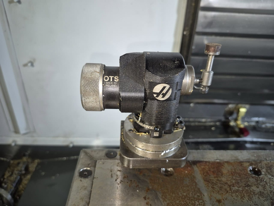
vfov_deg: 58.9
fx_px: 182
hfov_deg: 73.9
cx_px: 137
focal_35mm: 23
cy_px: 103
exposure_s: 1/30
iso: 100
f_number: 1.8
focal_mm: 5.4
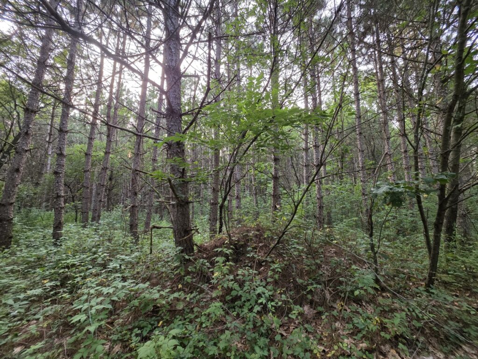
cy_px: 180
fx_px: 180
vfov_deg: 89.9
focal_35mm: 13
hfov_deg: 106.2
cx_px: 239
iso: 160
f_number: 1.9
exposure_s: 1/120
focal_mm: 2.2
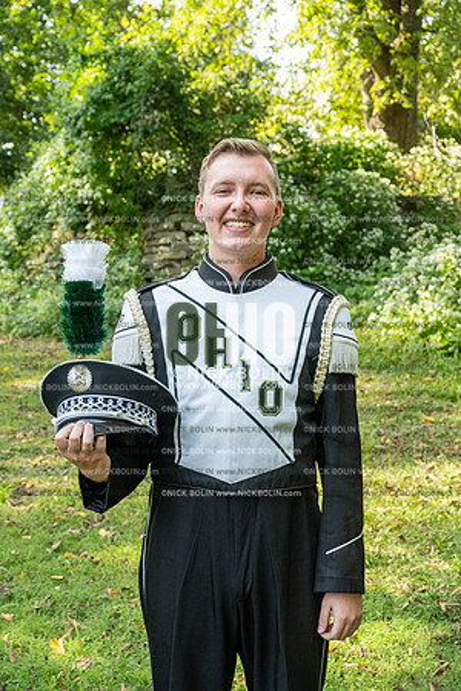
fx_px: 864
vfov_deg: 43.6
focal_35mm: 45
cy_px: 346
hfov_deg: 29.9
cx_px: 230
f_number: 5.6
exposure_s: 1/800
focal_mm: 45
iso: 1250
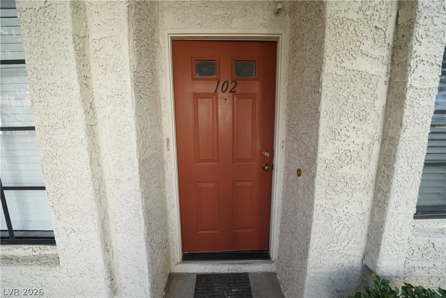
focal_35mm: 12
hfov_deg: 112.6
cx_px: 223
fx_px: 149
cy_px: 149
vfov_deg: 90.0
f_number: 7.1
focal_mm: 12
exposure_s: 1/200
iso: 800
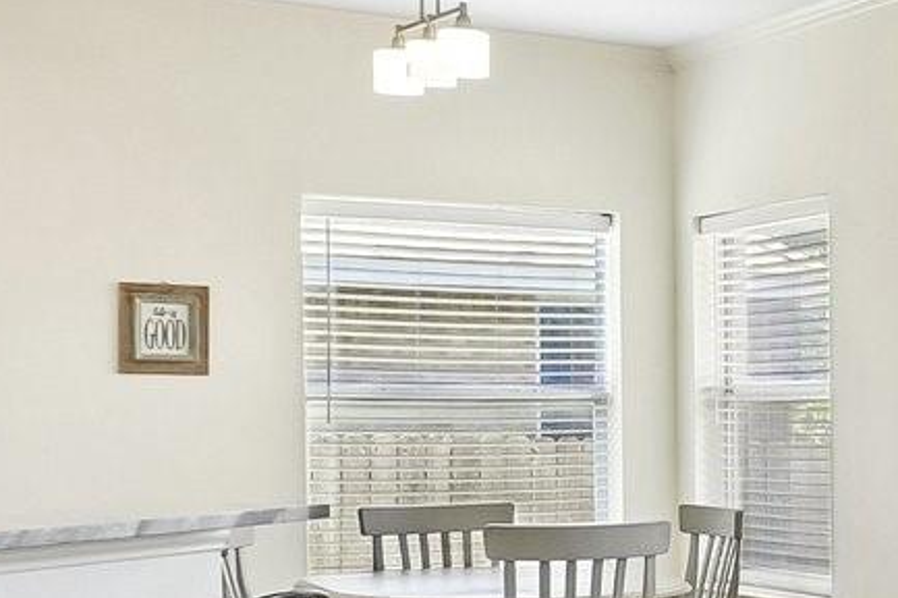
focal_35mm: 71
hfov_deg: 21.8
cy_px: 447
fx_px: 1770
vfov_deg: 19.0
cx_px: 1468
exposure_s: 1/80
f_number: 8
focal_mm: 10
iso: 400
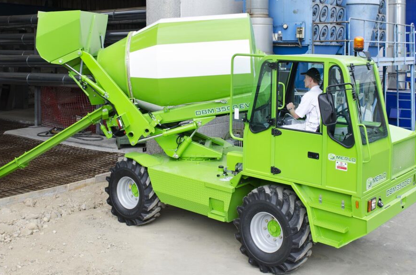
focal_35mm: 42
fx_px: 484
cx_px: 207
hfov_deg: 46.5
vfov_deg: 31.7
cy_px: 123
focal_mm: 24
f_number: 7.1
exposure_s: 1/160
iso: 200
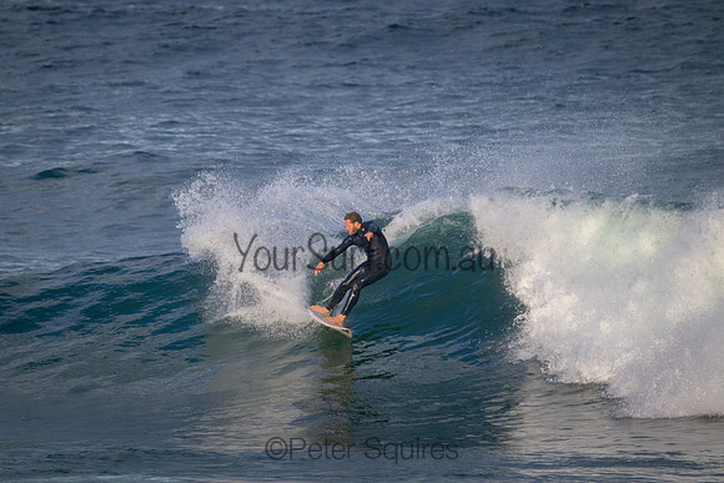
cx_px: 362
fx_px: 16092
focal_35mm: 800
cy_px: 242
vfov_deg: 1.7
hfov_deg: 2.6
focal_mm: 800
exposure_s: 1/1250
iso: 2200
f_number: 11
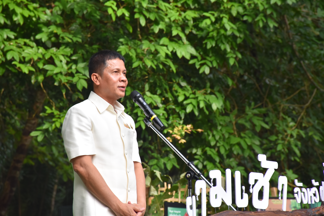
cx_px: 162
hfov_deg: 9.8
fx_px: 1890
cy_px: 108
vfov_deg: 6.5
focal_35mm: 210
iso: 400
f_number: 8
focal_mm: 140
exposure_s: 1/125
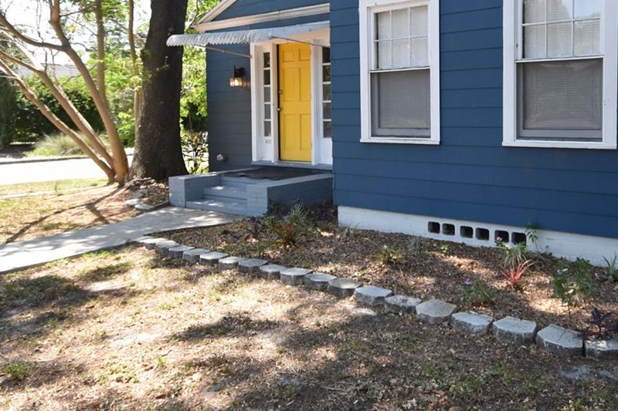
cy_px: 136
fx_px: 515
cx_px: 435
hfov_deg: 59.8
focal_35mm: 30
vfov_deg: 43.0
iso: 800
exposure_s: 1/2000
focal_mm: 10
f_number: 3.5
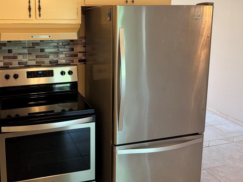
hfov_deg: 49.6
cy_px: 59
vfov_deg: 38.2
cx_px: 88
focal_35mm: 37
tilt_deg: -9.9
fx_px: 260
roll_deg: +0.0
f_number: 1.78
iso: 160
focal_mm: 6.76
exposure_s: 1/60
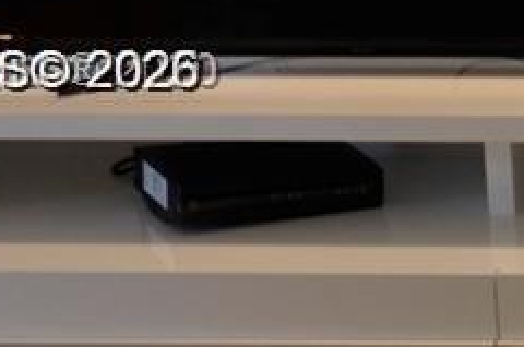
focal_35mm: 180
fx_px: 2615
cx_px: 1266
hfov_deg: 10.0
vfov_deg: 7.6
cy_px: 75
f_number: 4.5
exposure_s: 1/80
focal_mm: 18
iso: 400
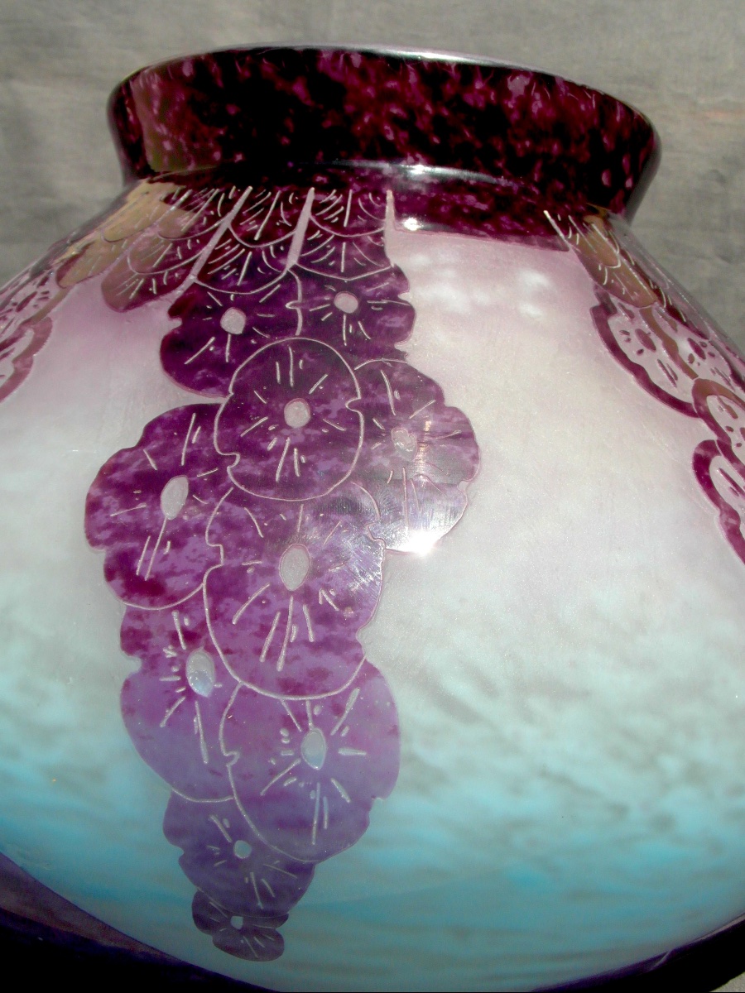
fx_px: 1177
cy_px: 496
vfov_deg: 45.8
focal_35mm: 41
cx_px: 372
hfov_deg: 35.1
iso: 80
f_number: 5.8
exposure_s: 1/350
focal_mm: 6.8
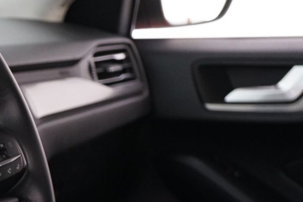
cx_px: -141
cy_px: 232
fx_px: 1859
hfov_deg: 9.1
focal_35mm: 221
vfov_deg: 6.2
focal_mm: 59
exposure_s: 1/10
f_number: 5
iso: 1600
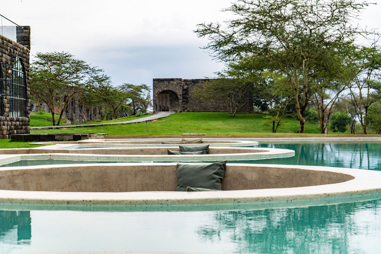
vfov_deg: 19.5
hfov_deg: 28.8
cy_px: 127
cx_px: 190
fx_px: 741
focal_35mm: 70
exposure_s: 1/500
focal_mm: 70
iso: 200
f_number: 5.6
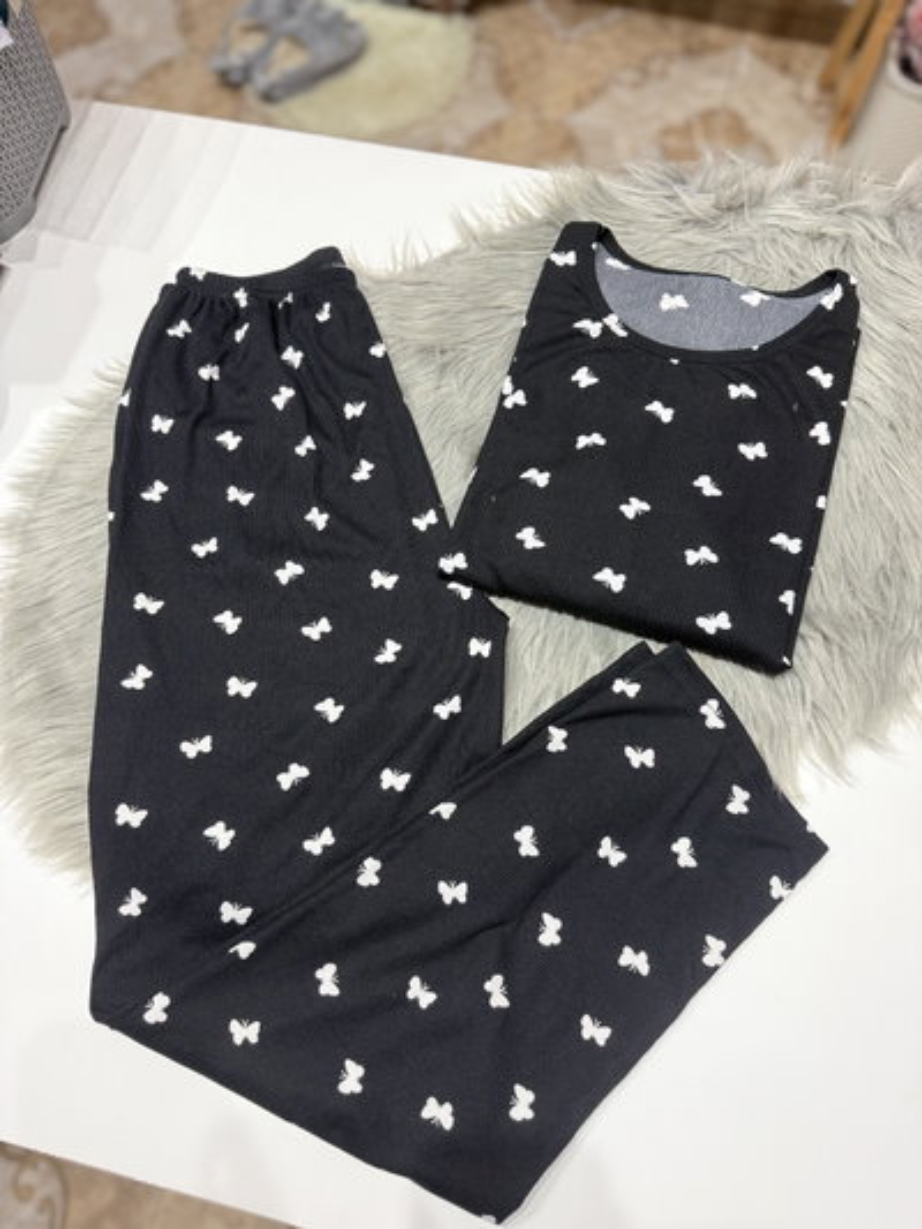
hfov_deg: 56.8
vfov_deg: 71.6
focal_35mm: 24
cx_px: 461
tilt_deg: -69.2
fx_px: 852
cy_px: 614
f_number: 1.78
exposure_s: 1/50
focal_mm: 6.76
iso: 160
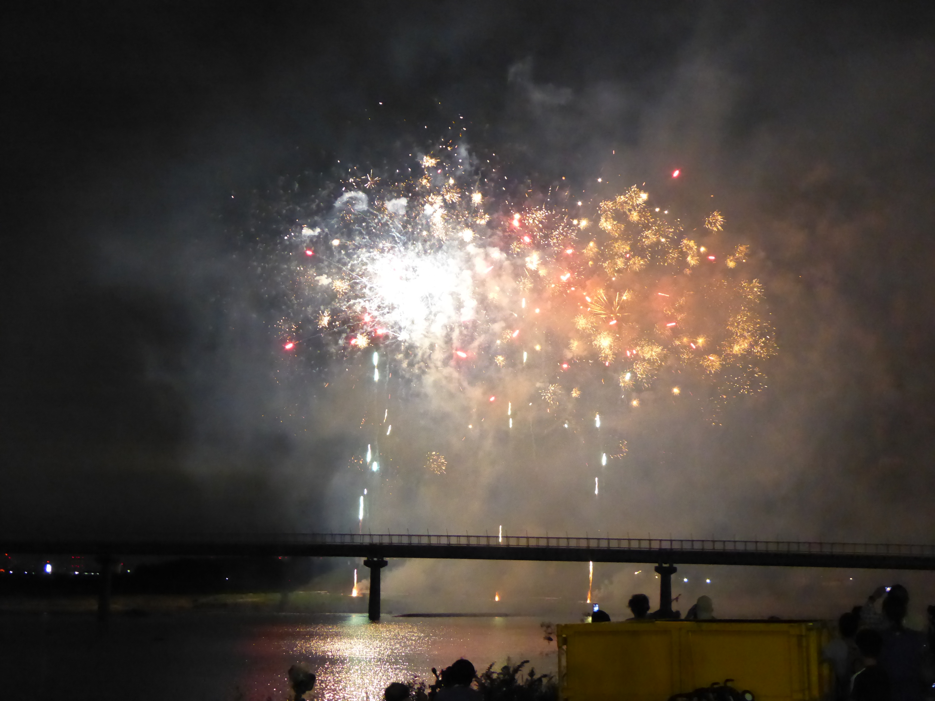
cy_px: 350
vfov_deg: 22.6
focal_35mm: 65
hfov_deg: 29.8
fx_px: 1756
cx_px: 468
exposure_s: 1/15
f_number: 4.3
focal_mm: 10.9
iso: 1600
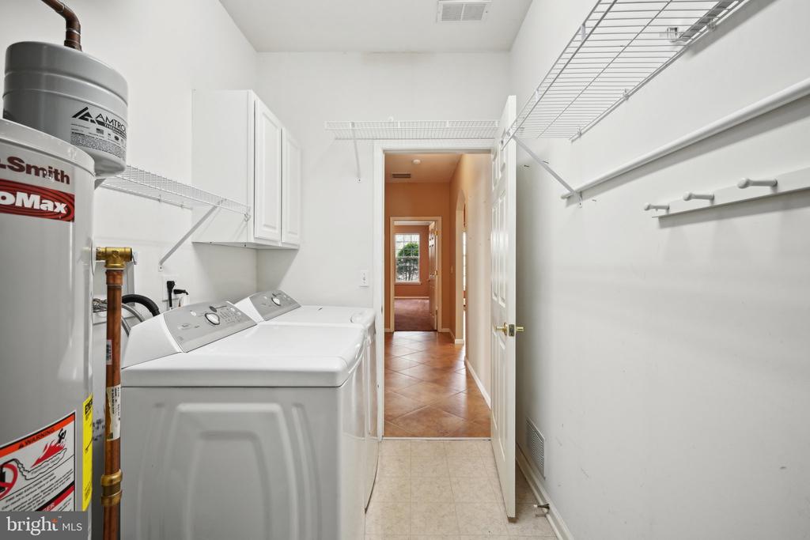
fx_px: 360
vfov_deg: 73.8
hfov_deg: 96.7
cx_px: 405
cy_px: 270
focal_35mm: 16
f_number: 8
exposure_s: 1/40
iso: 800
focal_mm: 16
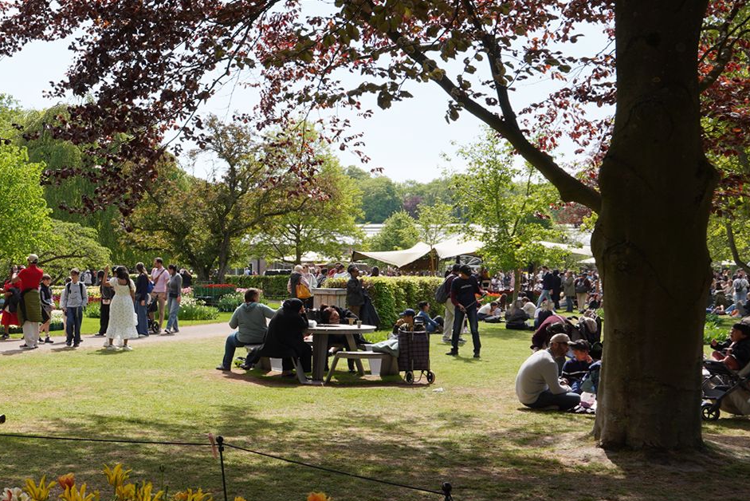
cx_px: 49
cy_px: 327
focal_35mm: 51
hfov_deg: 36.1
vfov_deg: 26.4
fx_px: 1063
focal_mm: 24
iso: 100
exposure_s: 1/100
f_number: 11
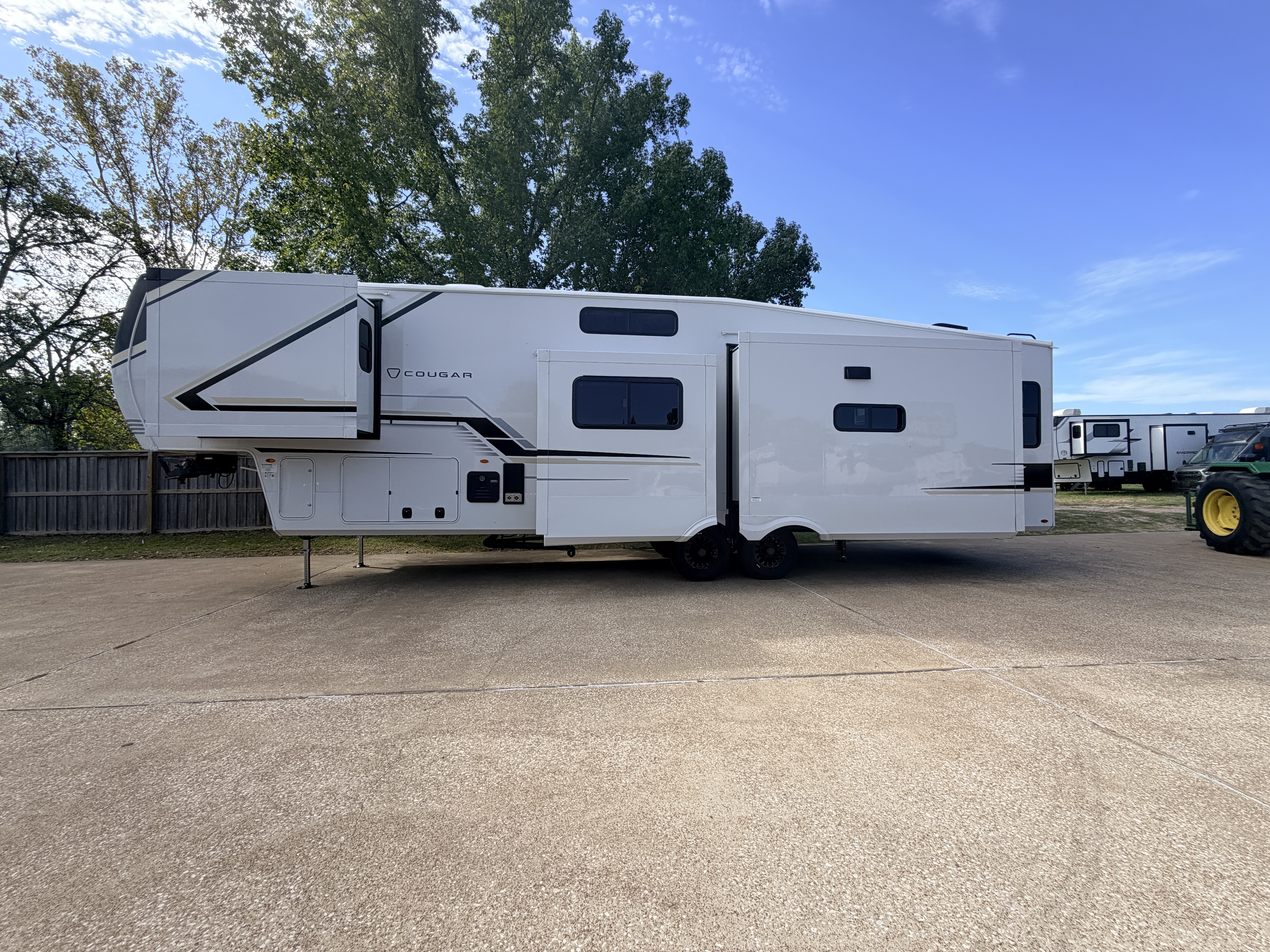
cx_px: 635
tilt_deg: -1.6
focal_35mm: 14
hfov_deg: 102.1
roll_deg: +0.5
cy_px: 476
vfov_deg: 85.7
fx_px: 514
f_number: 2.2
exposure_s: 1/770
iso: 32
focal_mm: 2.22
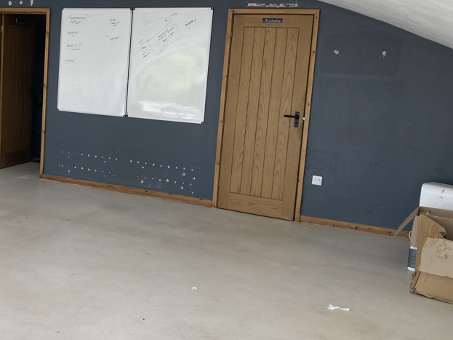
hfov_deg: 39.5
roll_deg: -3.8
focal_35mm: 46
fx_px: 602
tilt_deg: -7.6
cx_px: 87
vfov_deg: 31.5
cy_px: 145
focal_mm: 3.99
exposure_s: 1/121
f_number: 1.8
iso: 32
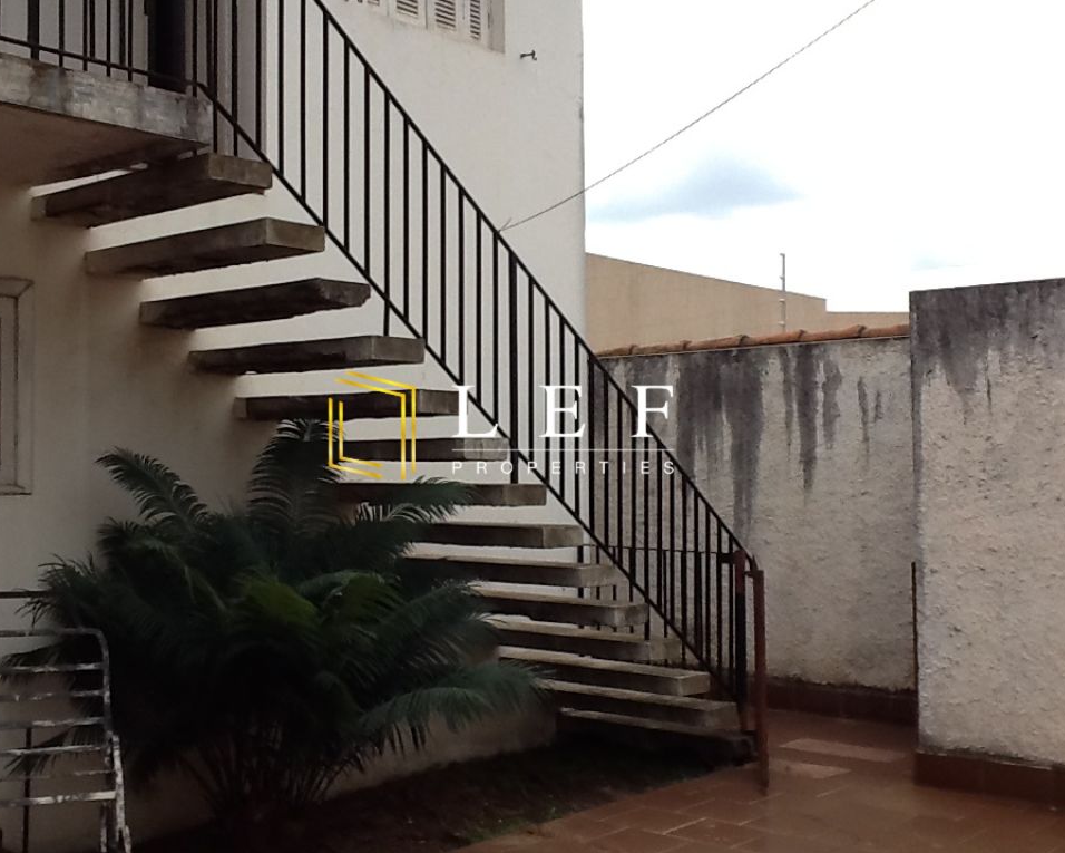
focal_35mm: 46
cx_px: 501
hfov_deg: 40.3
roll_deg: +1.1
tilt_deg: +0.3
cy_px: 426
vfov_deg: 32.8
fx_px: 1450
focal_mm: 2.03
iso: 40
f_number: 2.4
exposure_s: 1/315
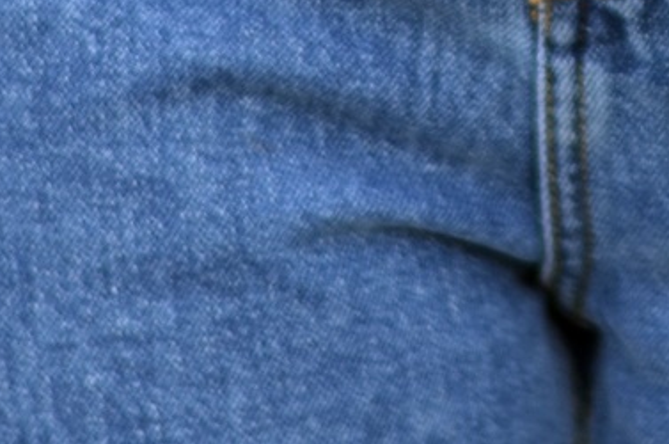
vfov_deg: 3.4
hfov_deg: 5.2
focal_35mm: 398
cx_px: 838
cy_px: -710
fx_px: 7384
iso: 100
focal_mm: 50
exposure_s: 1/500
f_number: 1.8
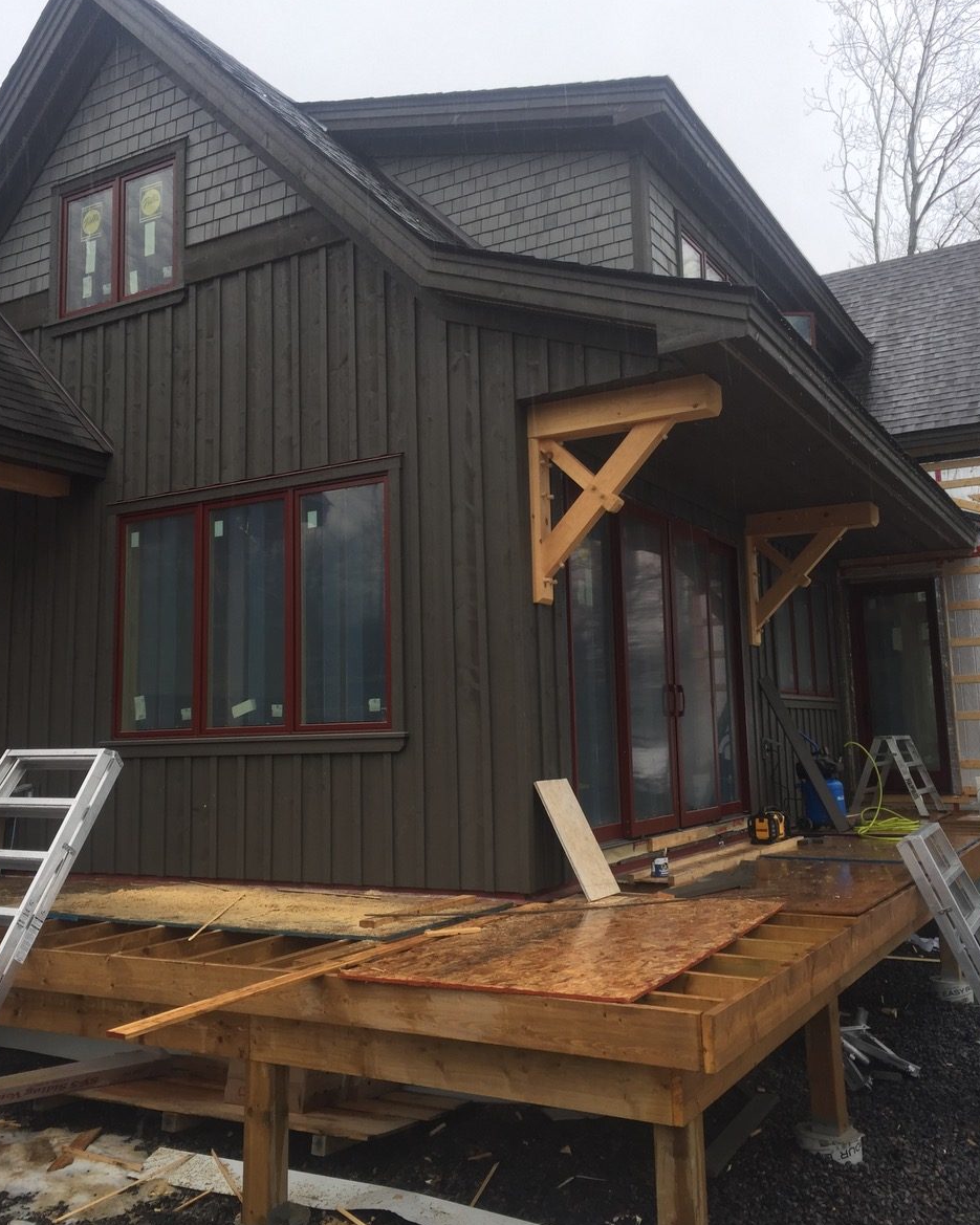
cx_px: 492
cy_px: 575
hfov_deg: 47.1
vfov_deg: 57.1
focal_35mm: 31
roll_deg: +0.4
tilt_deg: +8.2
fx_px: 1124
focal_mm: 4.15
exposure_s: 1/120
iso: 32
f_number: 2.2
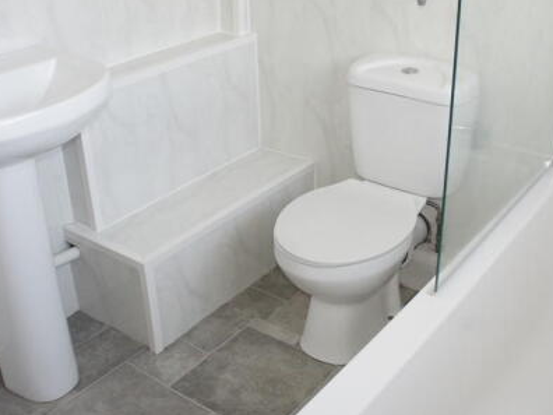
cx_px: 337
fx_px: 687
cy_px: 189
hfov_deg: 43.6
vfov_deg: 33.6
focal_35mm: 43
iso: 320
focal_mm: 18
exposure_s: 1/60
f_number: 3.5
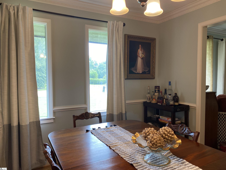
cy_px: 85
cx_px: 113
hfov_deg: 67.3
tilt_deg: -4.5
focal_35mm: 26
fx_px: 170
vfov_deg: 53.1
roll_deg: +0.8
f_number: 1.8
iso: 125
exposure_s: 1/120
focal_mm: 4.25
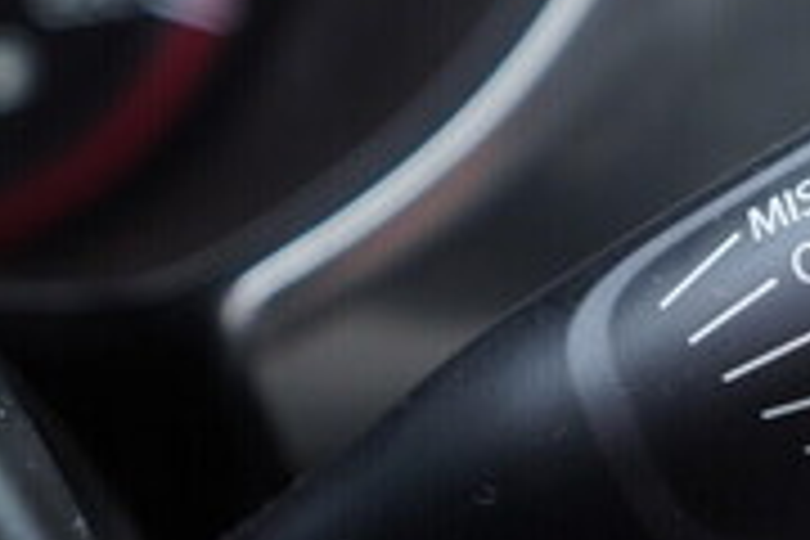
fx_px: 2475
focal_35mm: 110
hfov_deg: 17.6
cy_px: 106
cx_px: 1012
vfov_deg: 12.4
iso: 320
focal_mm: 24
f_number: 2.8
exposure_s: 1/40
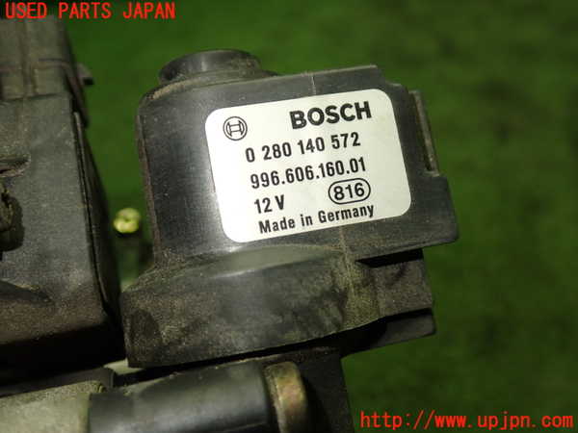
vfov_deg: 37.7
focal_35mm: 38
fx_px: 635
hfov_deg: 49.0
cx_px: 289
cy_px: 216
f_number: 2.7
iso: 200
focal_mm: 6.83
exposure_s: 1/60
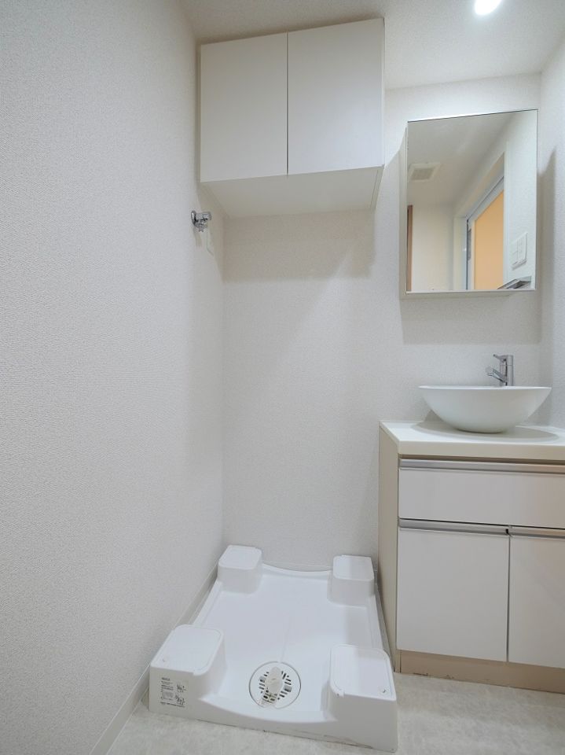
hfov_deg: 85.6
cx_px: 282
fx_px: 305
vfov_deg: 102.1
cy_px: 378
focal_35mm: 14
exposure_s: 1/40
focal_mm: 7
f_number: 4
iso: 640
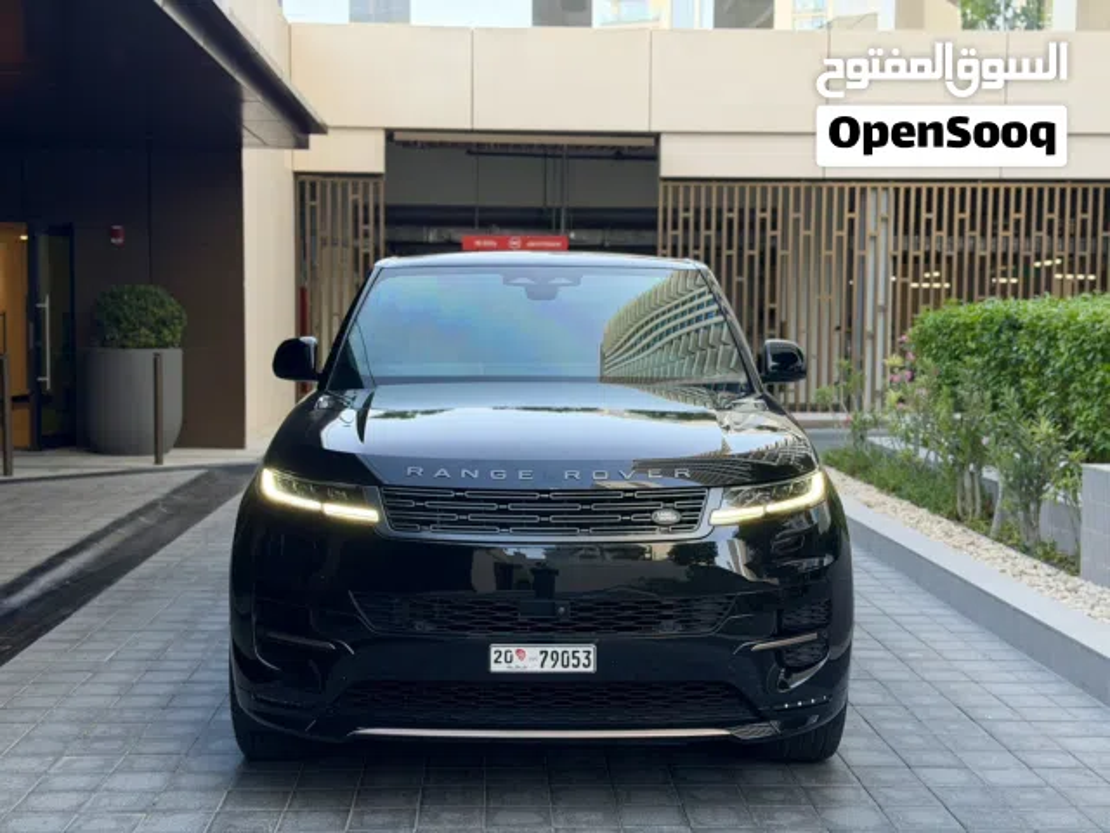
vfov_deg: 30.3
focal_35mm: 48
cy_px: 416
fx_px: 1539
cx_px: 555
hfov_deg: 39.7
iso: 80
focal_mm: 6.76
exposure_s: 1/418
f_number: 1.78
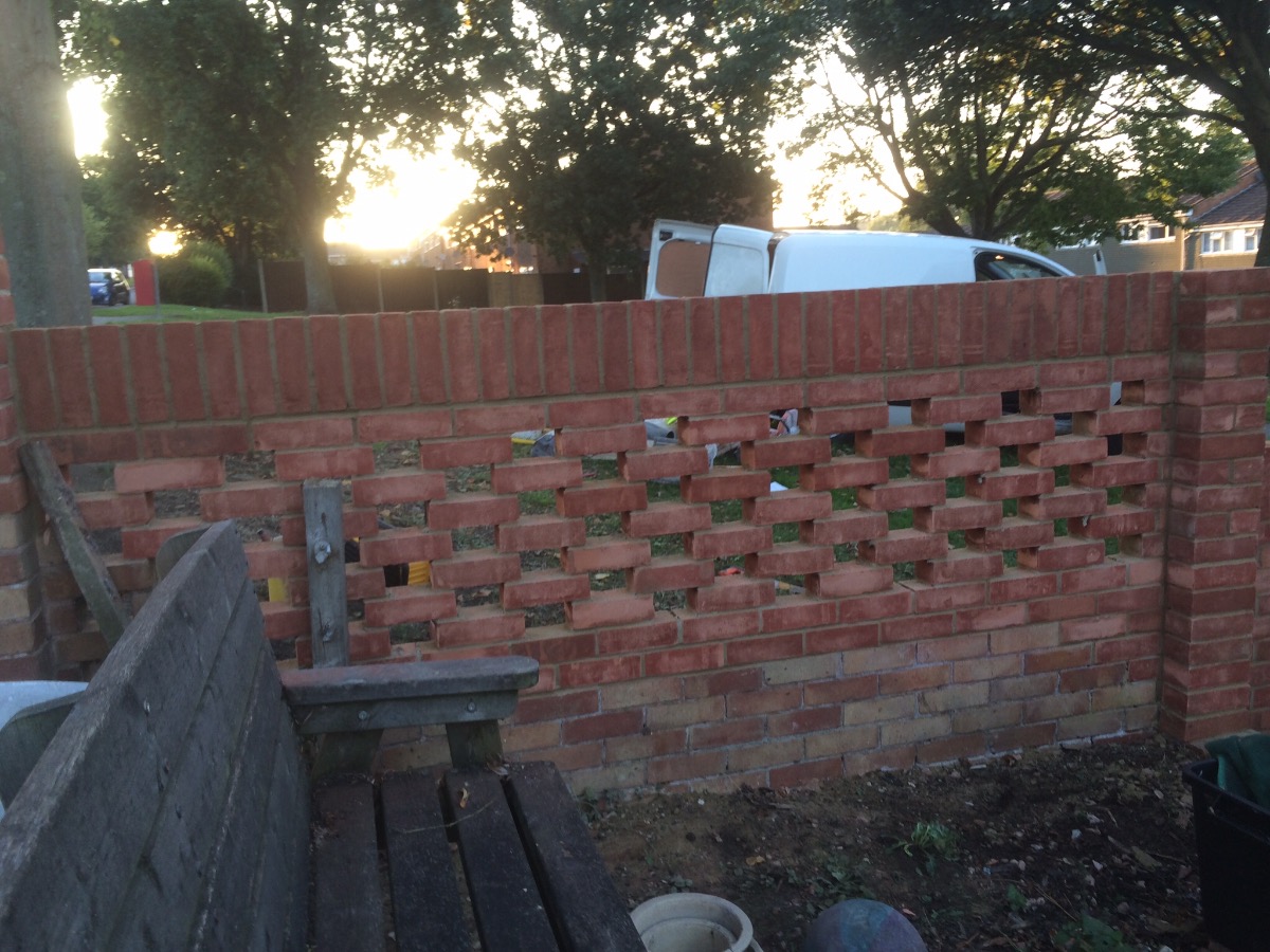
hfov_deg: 60.0
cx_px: 635
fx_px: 1101
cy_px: 476
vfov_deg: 46.8
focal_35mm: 30
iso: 40
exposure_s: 1/60
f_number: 2.2
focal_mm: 4.12
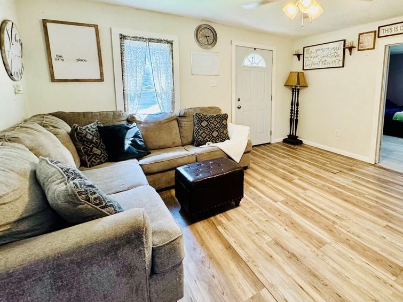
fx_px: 221
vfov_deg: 67.7
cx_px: 258
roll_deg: +1.1
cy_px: 115
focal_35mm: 19
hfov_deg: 82.7
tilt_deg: -6.1
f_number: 2.2
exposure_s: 1/60
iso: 400
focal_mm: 2.22
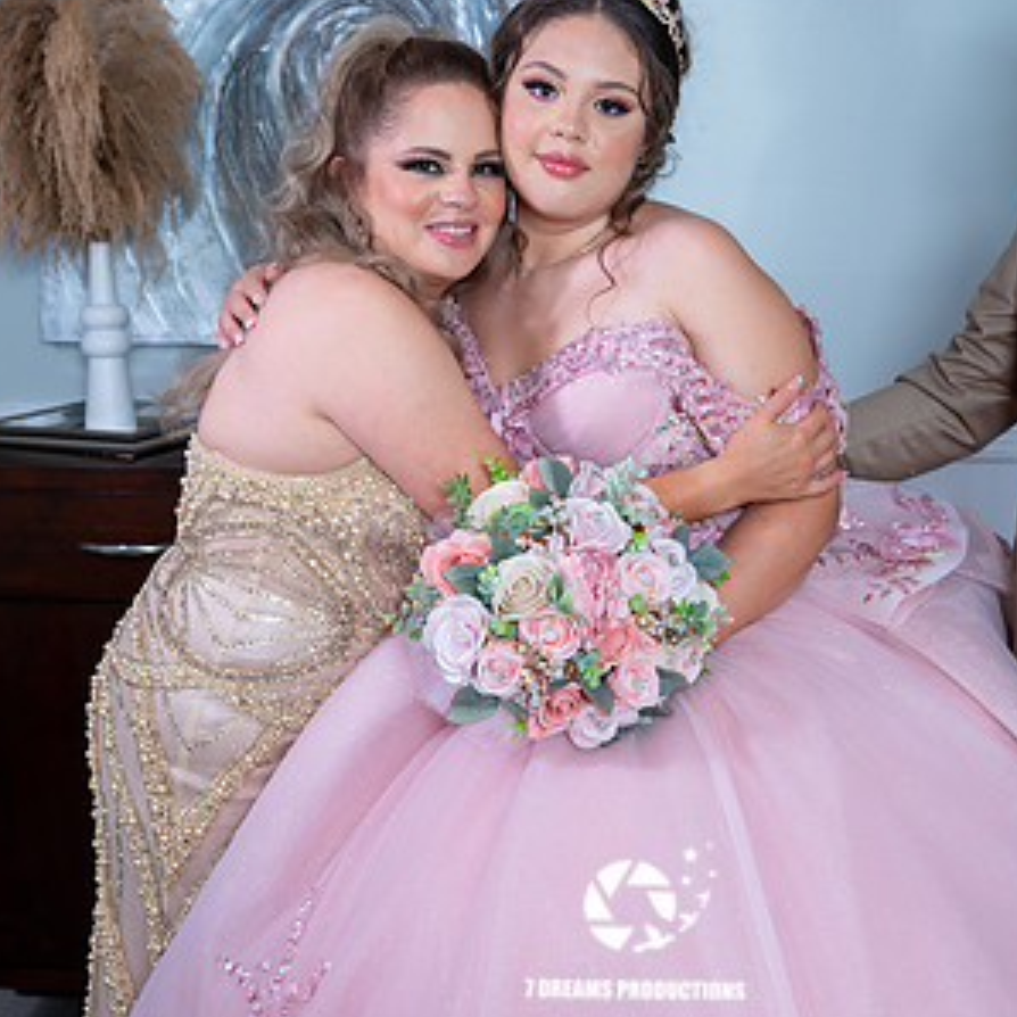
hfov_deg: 31.0
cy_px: 447
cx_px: 635
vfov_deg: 31.1
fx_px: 1828
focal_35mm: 55
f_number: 4
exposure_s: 1/60
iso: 1250
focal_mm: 33
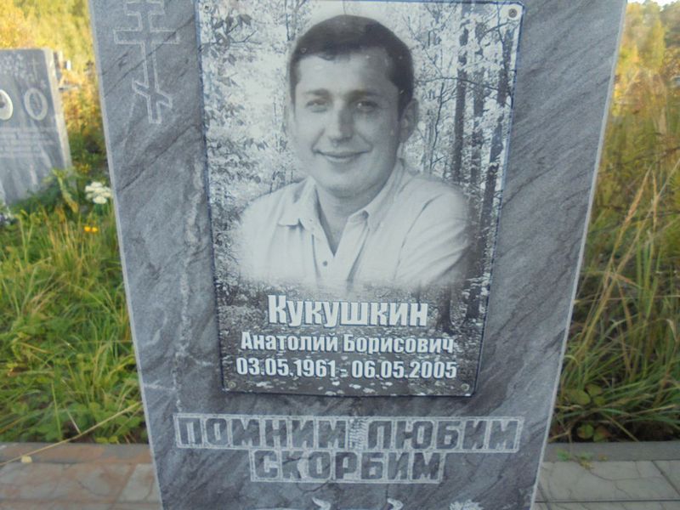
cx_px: 340
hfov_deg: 67.3
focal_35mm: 26
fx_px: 511
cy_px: 255
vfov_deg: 53.1
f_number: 3.5
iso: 100
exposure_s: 1/250
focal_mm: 4.6
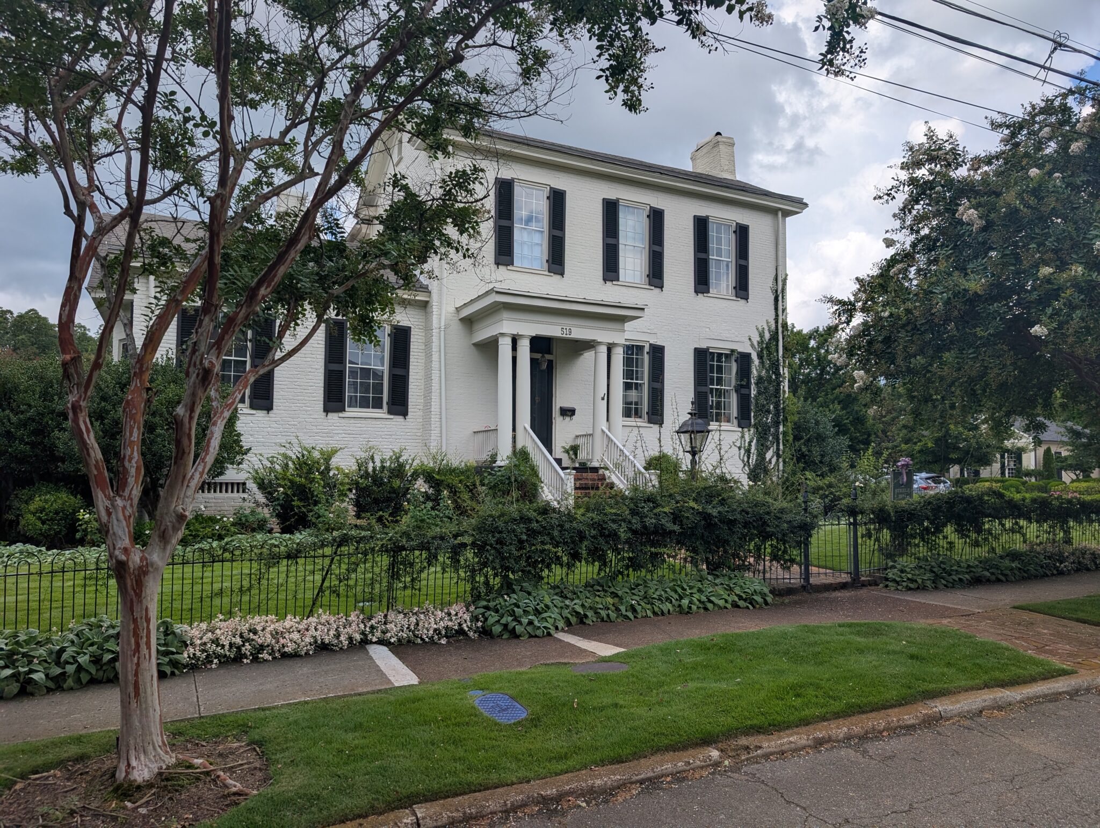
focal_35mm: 24
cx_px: 550
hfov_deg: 71.5
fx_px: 764
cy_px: 414
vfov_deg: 56.9
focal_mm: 6.9
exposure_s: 1/1241
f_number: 1.68
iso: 21
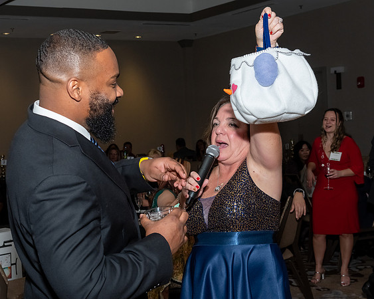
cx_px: 146
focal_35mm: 58
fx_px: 644
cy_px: 176
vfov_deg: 26.1
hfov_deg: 32.3
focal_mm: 28
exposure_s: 1/250
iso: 500
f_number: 6.3
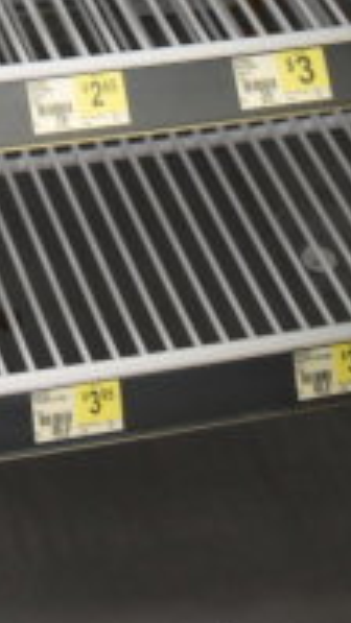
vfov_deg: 13.8
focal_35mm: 130
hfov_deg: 9.2
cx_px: -60
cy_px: -653
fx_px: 2150
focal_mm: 18
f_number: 3.5
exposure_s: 1/30
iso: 800
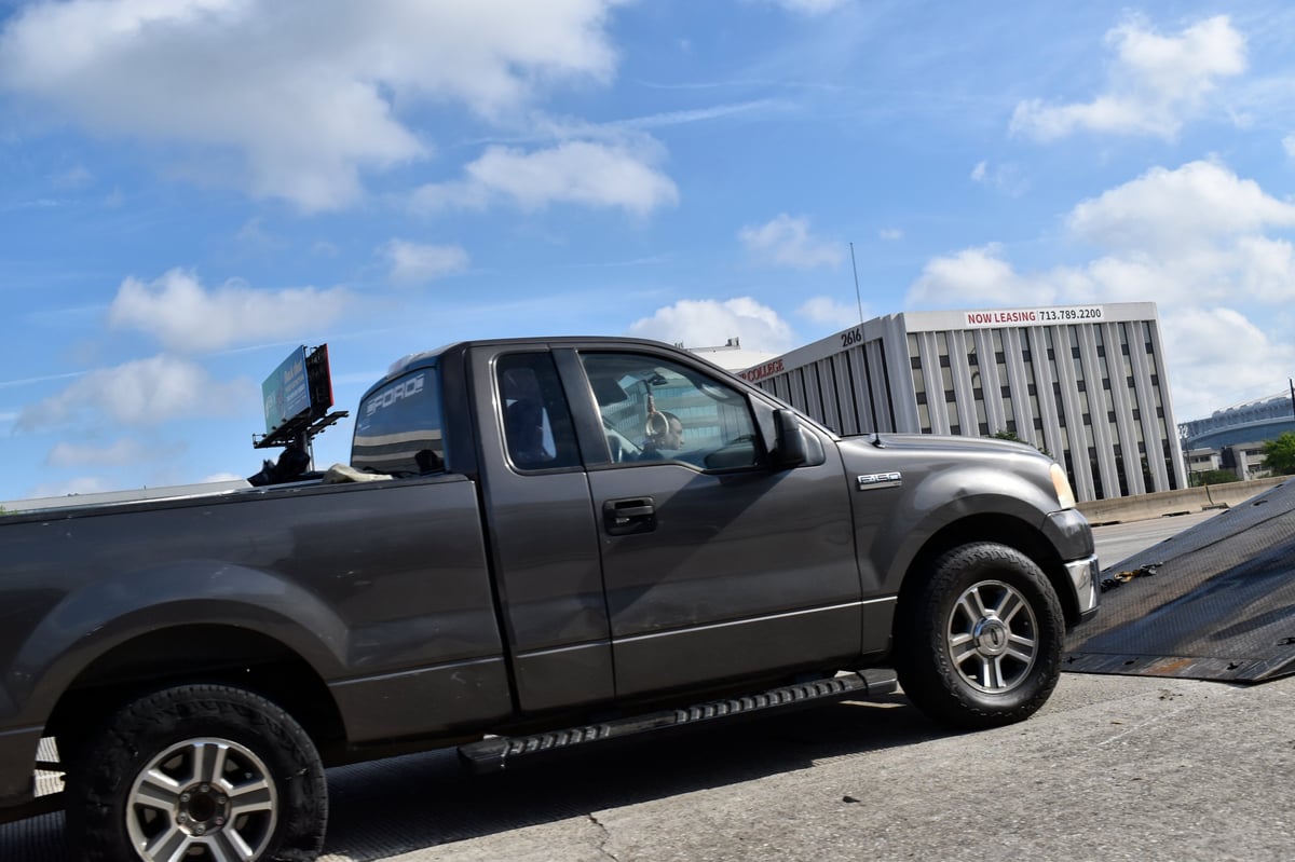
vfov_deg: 35.5
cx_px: 648
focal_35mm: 38
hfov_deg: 51.3
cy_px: 431
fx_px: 1348
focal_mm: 25
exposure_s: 1/1600
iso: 400
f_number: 7.1
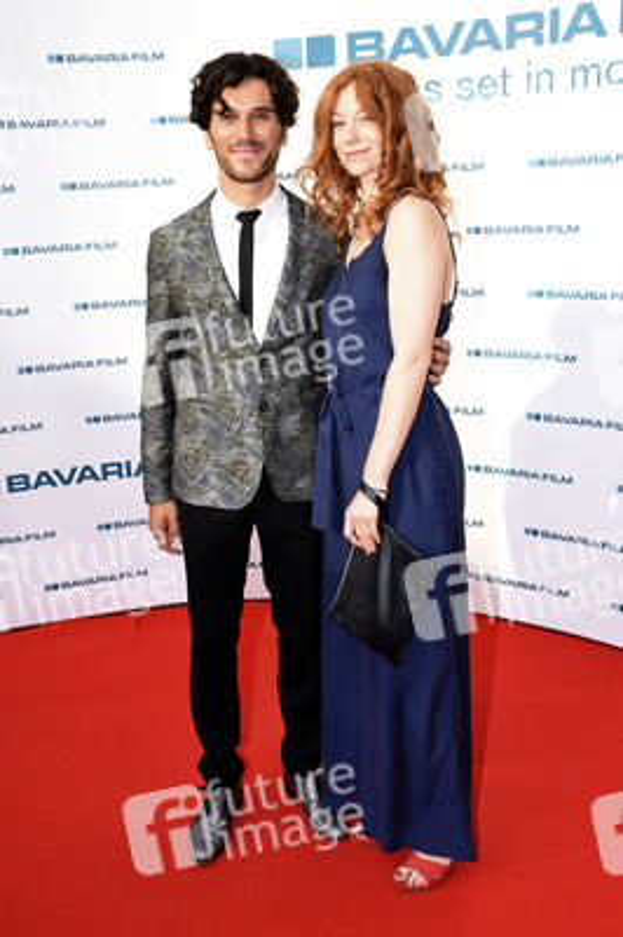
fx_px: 897
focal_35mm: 34
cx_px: 312
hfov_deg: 38.3
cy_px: 468
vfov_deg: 55.1
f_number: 9
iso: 200
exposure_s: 1/160
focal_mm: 23
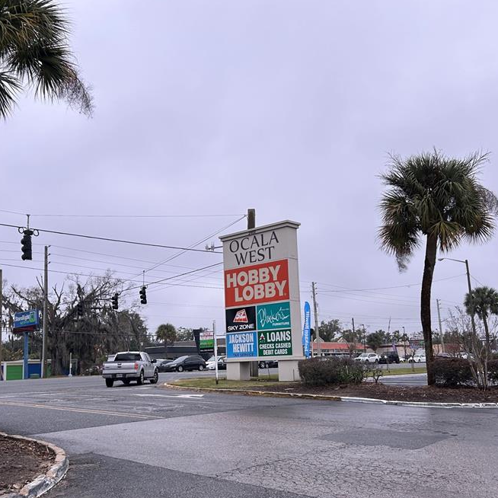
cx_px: 228
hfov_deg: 46.0
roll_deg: +0.7
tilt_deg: +8.7
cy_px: 276
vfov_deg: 46.0
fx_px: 586
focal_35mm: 36
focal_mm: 5.7
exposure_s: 1/3257
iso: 50
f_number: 1.5
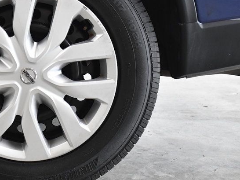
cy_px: 69
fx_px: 638
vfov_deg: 16.0
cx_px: 29
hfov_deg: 20.9
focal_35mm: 92
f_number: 4.2
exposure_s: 1/1000
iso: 2500
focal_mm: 34
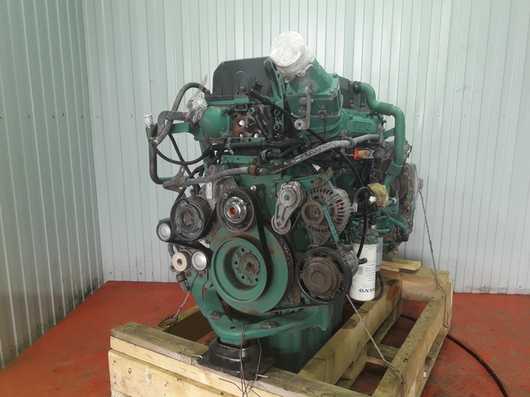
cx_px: 265
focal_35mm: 28
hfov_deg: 63.4
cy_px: 198
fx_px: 429
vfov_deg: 49.7
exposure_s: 1/50
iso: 64
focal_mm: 3.7
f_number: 1.9
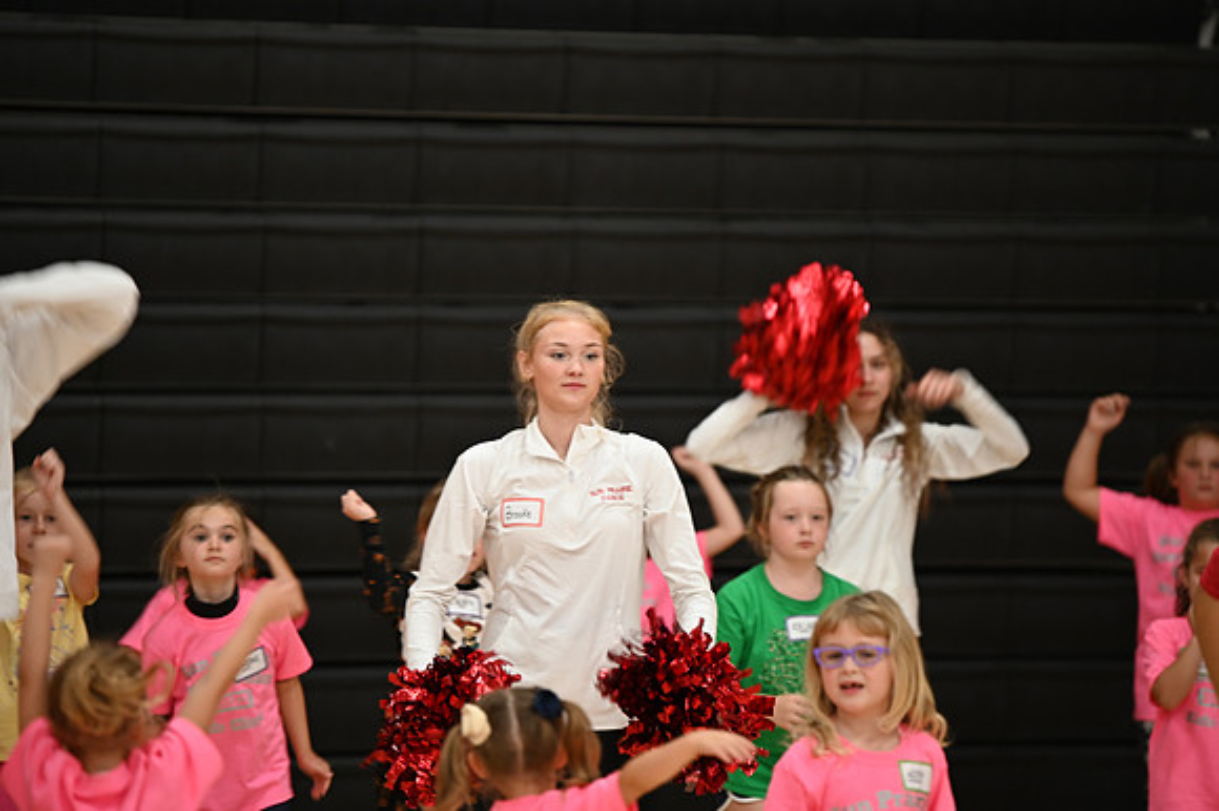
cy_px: 406
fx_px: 6768
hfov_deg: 10.3
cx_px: 610
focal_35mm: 200
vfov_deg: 6.9
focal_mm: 200
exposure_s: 1/100
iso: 800
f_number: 2.8
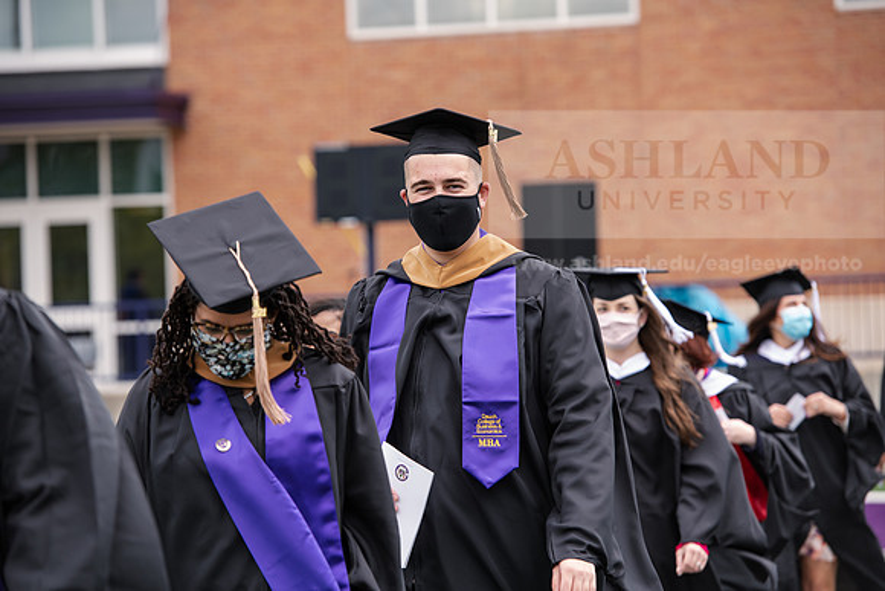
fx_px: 3934
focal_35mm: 160
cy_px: 296
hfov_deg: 12.8
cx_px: 442
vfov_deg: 8.6
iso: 400
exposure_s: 1/500
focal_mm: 160
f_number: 5
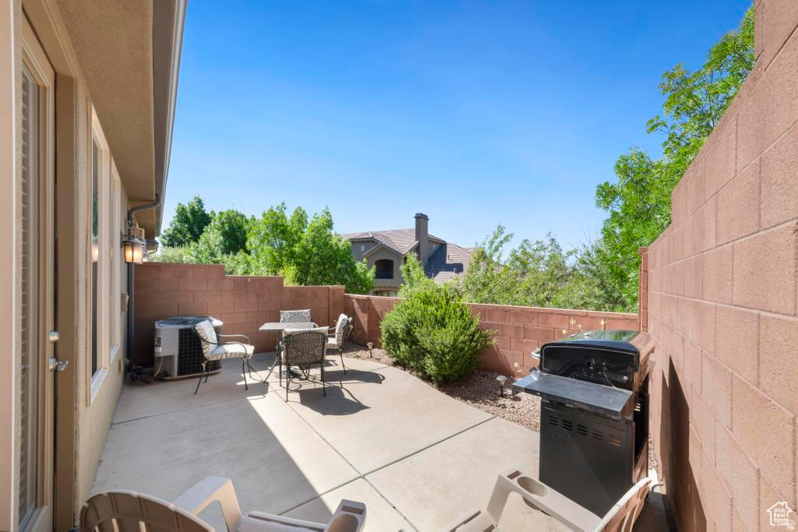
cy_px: 266
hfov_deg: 104.2
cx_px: 399
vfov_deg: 81.2
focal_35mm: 14
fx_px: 310
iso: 100
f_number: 14
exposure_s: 1/250
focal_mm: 14
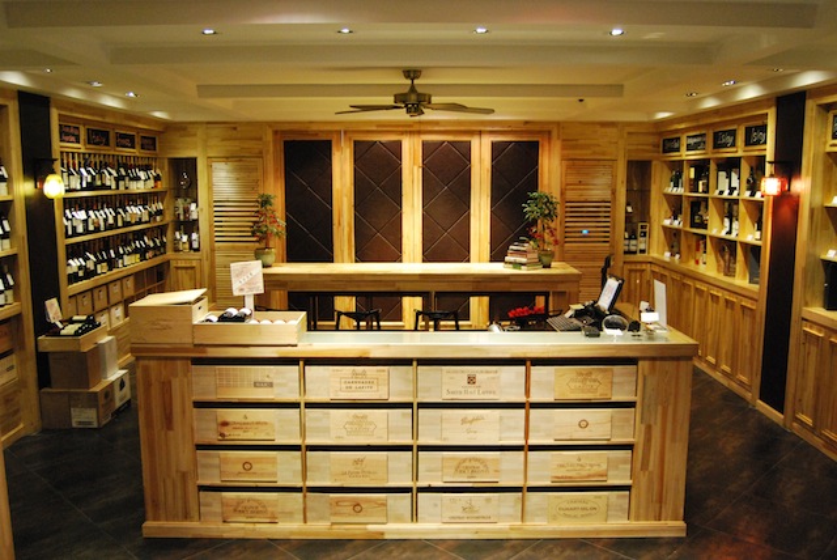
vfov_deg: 43.7
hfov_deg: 61.9
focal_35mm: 30
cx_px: 418
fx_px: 698
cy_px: 280
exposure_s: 1/25
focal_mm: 20
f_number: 3.8
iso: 1600
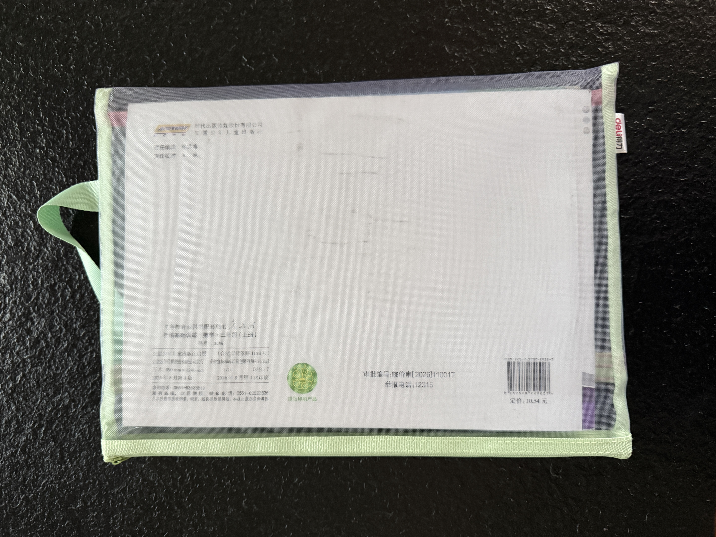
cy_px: 268
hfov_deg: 71.6
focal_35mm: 24
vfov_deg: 56.8
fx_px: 496
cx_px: 358
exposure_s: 1/60
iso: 500
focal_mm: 6.76
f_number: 1.78
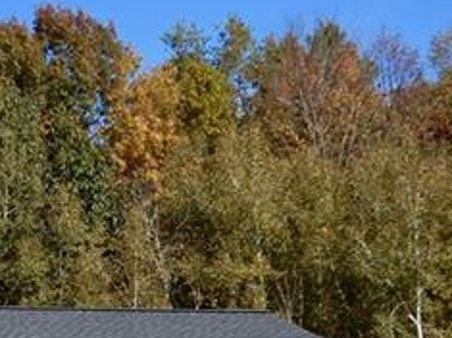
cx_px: -273
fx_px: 1866
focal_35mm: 143
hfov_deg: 12.9
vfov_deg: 10.2
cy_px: 373
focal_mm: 7.5
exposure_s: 1/800
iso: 80
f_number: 4
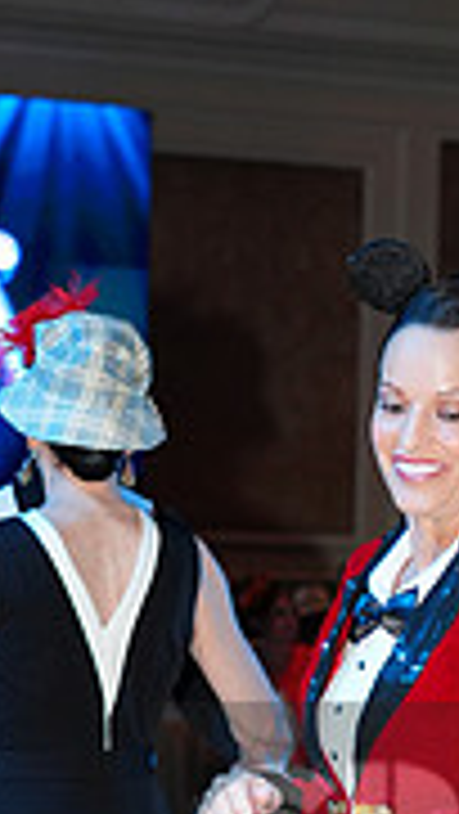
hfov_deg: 6.6
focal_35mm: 181
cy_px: 854
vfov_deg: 11.7
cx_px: 776
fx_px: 3911
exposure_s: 1/250
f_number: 4
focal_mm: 54
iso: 1600
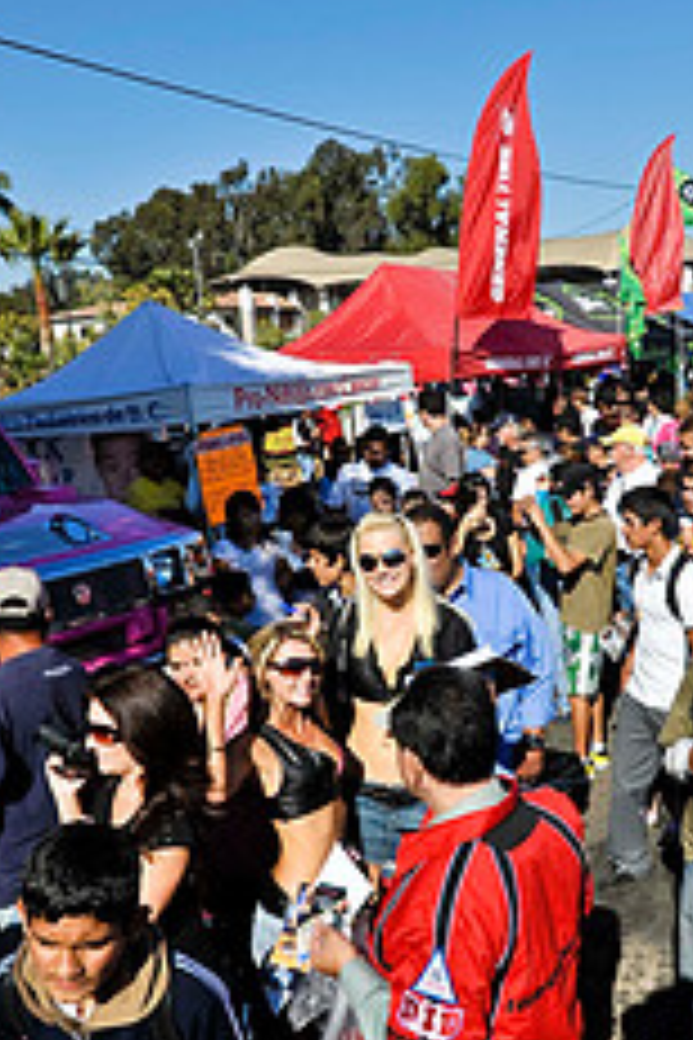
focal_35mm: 37
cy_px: 626
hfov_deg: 35.6
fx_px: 1068
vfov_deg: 51.5
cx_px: 461
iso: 200
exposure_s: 1/500
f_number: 11
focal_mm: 19
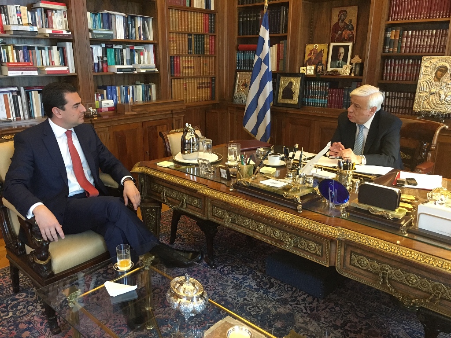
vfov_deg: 48.2
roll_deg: -0.6
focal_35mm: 29
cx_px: 226
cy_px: 169
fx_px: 378
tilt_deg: -16.3
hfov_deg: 61.7
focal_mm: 4.15
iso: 200
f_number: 2.2
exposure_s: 1/25
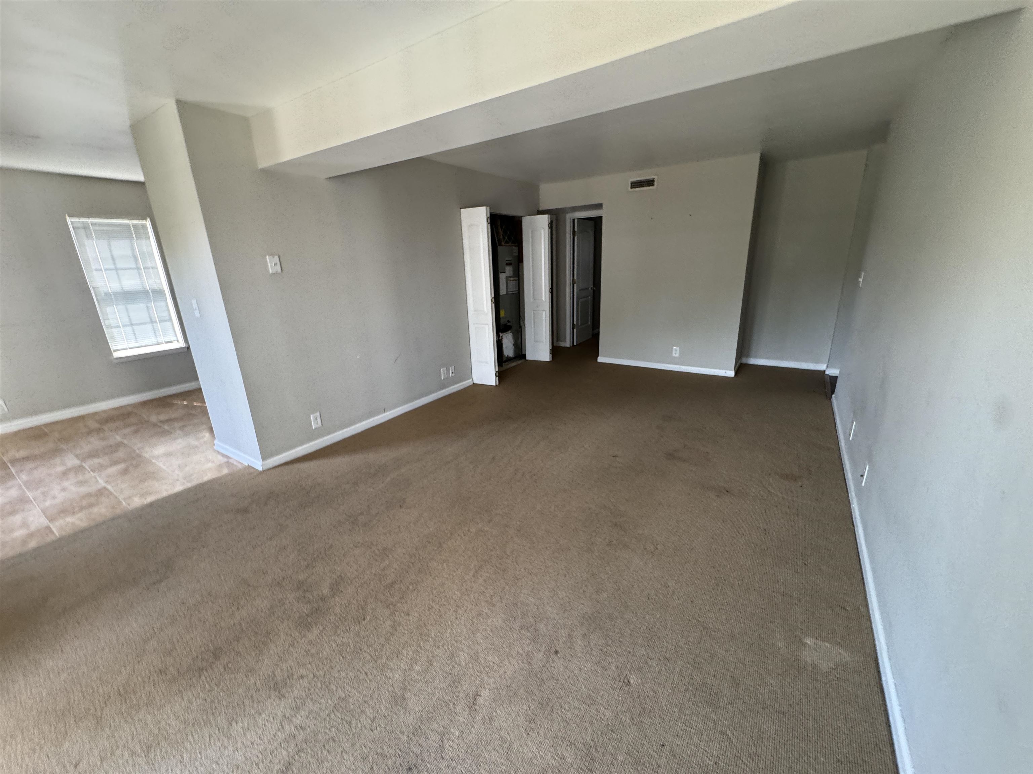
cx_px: 516
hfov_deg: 102.1
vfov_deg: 85.7
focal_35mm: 14
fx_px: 418
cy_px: 387
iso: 200
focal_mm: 2.22
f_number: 2.2
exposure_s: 1/60
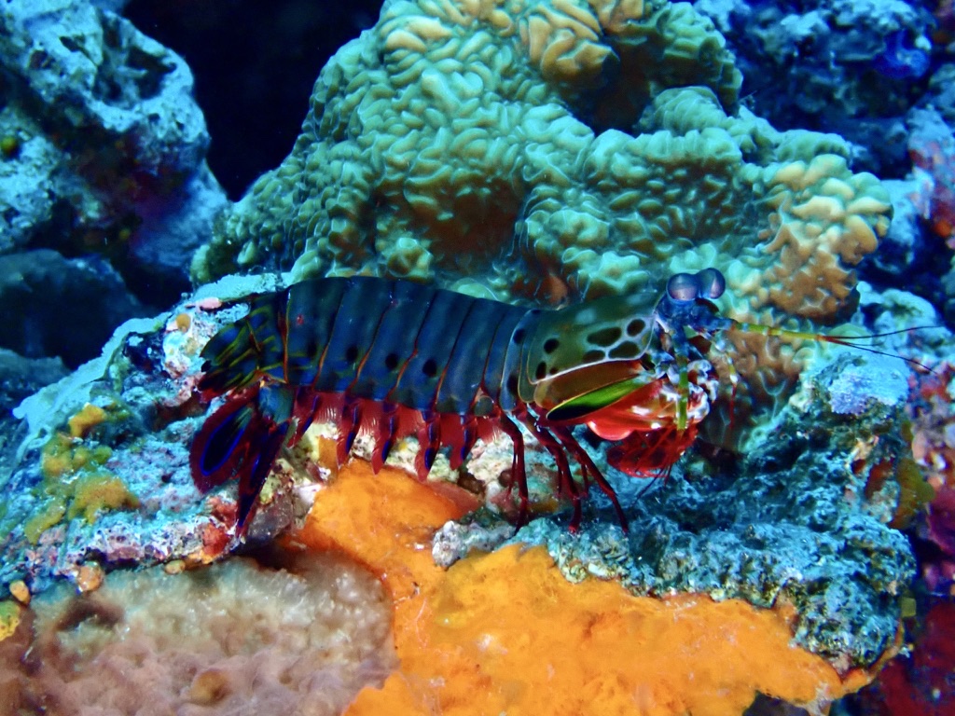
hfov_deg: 23.8
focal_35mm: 82
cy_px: 358
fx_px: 2262
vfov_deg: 18.0
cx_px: 478
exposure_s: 1/160
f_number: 5.6
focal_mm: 14.62
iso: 1250
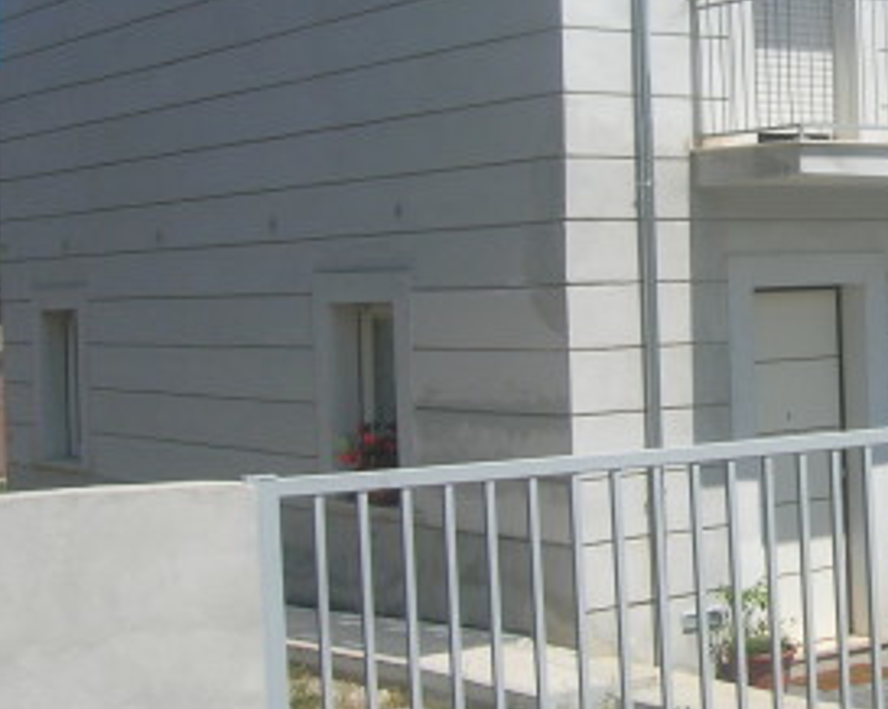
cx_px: 924
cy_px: 172
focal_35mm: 73
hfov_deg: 24.7
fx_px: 1917
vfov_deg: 20.8
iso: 50
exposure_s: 1/604
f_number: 4.9
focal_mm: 5.7
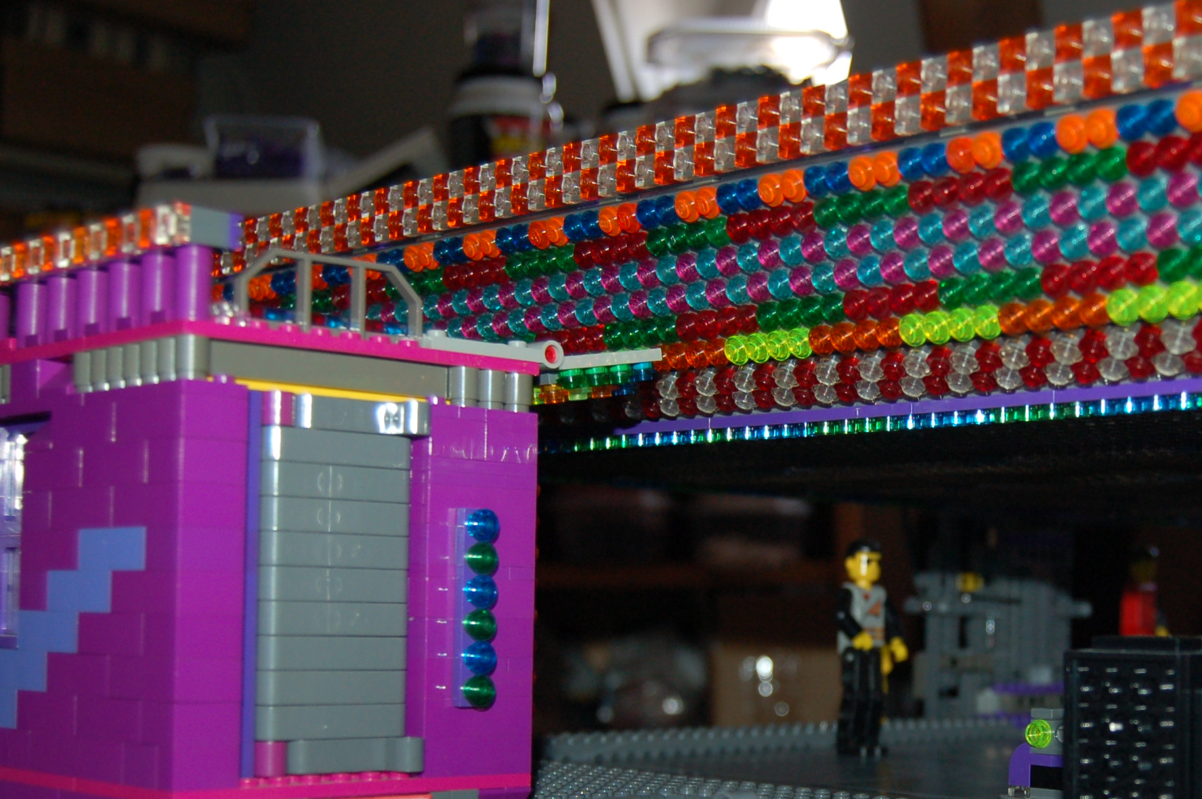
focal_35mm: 61
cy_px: 573
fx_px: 2035
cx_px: 968
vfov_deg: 22.1
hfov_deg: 32.0
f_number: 4
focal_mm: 24
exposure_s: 1/60
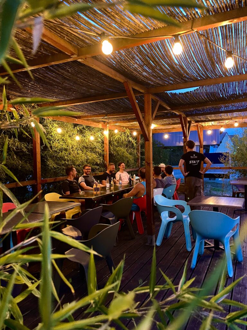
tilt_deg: -1.2
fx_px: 247
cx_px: 124
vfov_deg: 67.3
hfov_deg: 53.1
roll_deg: +2.0
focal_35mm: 26
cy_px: 165
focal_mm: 4.2
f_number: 1.6
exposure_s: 1/33
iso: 640
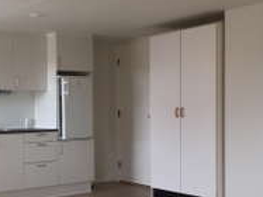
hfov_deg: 32.6
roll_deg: -0.5
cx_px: 67
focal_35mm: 58
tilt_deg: -3.0
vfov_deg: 25.1
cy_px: 124
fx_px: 440
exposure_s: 1/50
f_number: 2.2
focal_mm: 4.15
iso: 40
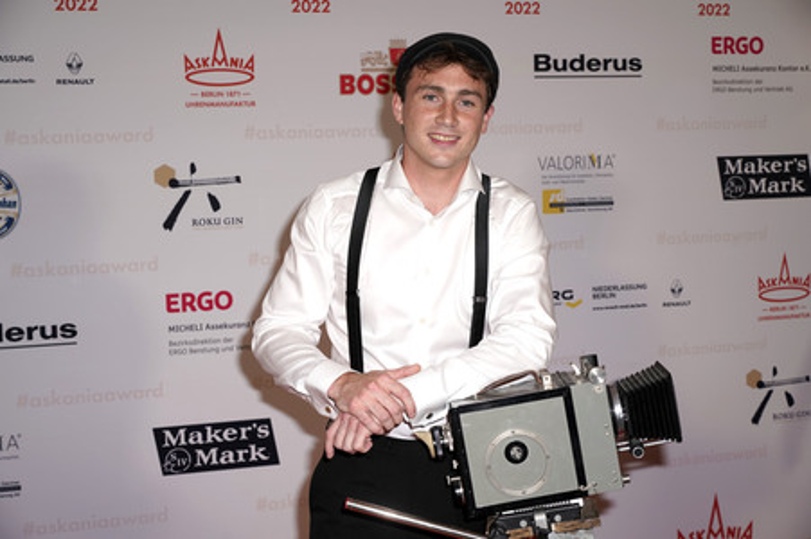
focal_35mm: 60
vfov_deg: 22.6
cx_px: 406
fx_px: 1351
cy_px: 270
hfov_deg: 33.4
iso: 640
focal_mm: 60
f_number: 7.1
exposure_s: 1/160
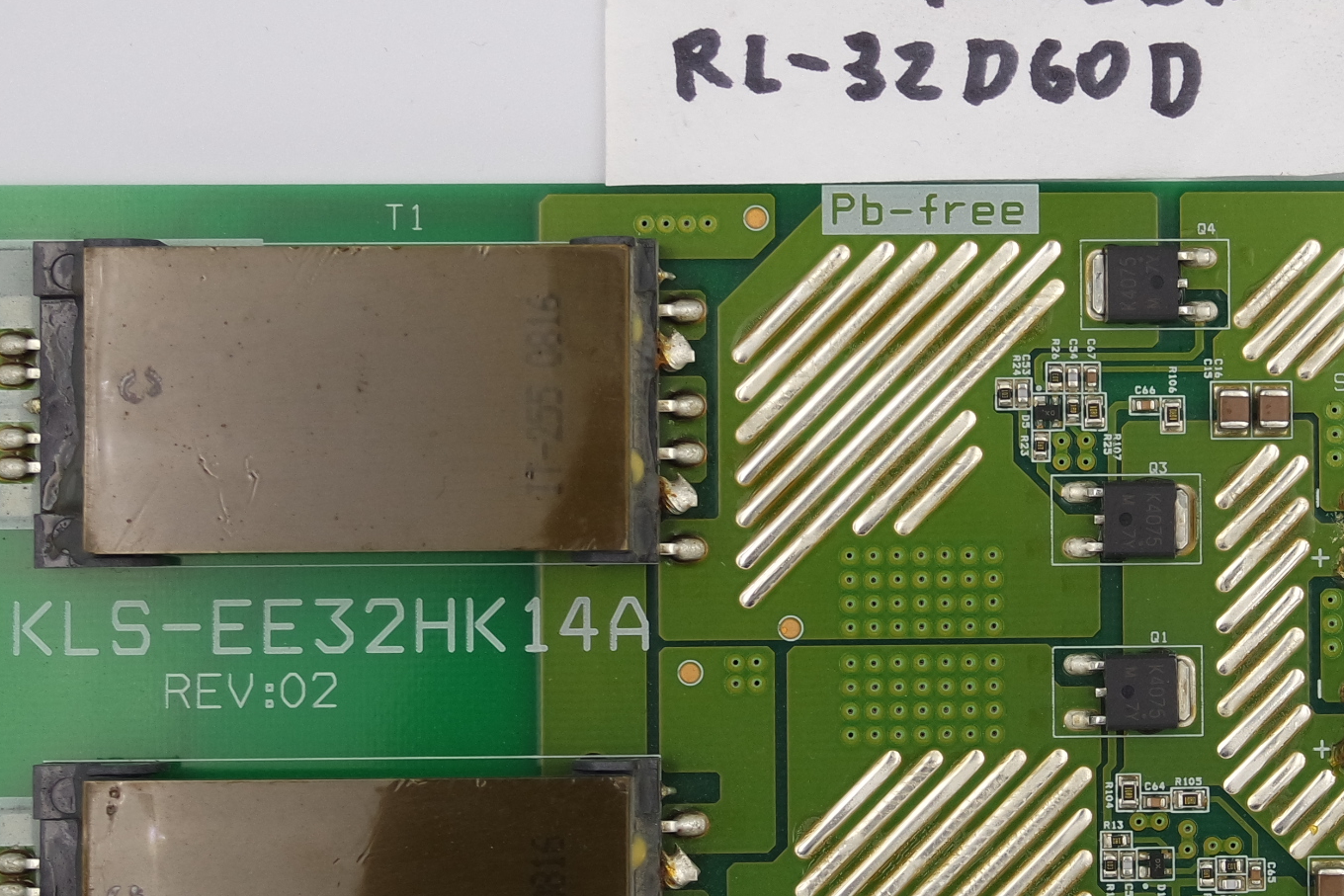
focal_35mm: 105
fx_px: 3920
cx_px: 1108
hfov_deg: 19.2
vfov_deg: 13.0
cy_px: 484
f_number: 5
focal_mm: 18
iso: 160
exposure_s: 1/125
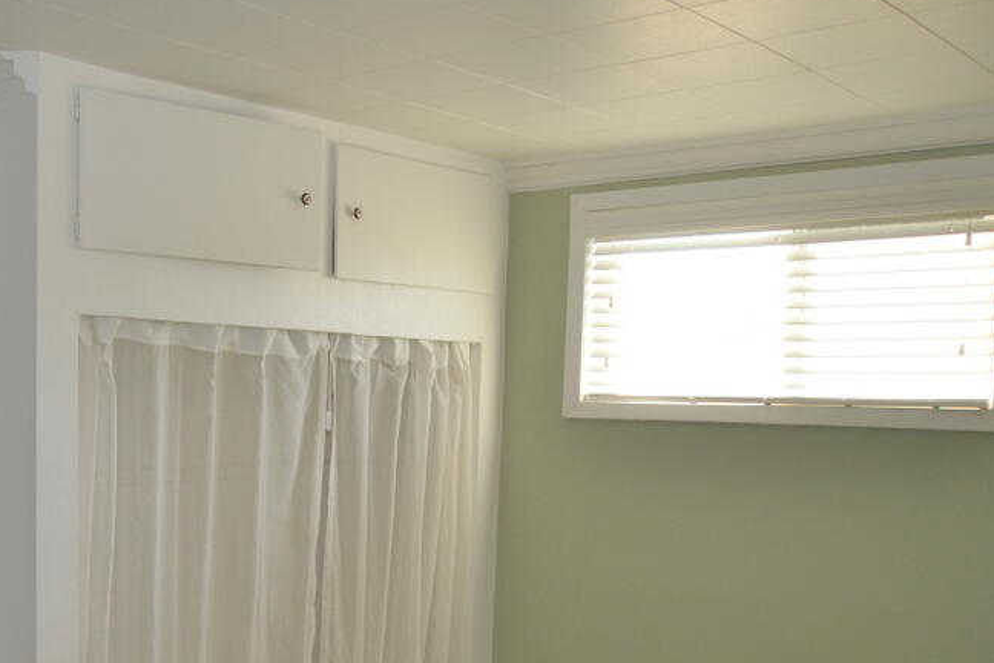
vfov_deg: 29.1
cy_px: 542
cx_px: 235
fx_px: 1242
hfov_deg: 42.1
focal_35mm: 45
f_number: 4
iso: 400
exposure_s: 1/125
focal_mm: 18
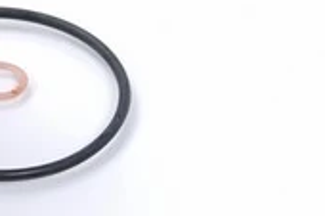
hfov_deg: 9.0
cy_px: -164
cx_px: -164
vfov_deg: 6.0
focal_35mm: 223
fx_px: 2011
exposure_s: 1/250
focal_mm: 63
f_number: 11
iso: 50
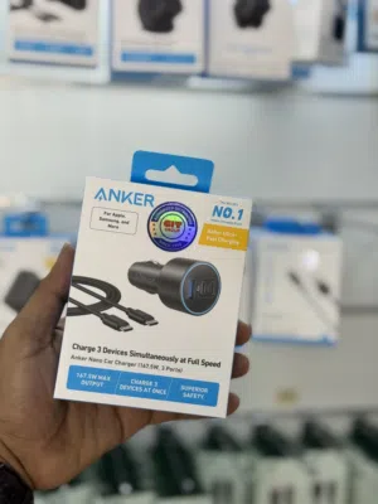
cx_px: 189
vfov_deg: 39.7
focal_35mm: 48
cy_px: 252
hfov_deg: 30.3
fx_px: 699
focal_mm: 6.76
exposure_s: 1/121
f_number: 1.78
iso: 50
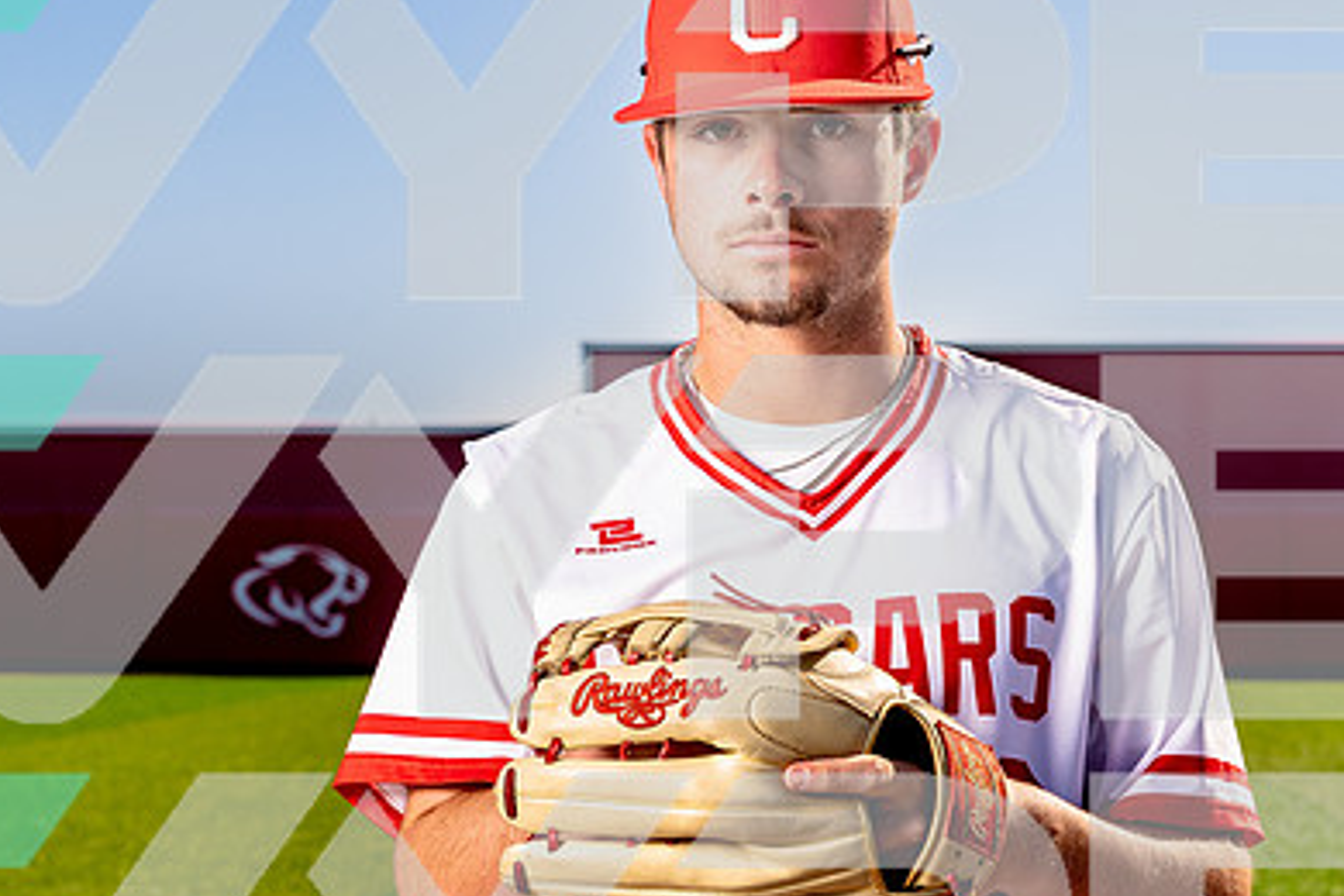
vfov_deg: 13.2
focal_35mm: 104
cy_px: 539
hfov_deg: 19.6
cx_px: 620
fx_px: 3882
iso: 100
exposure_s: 1/250
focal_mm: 70
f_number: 8
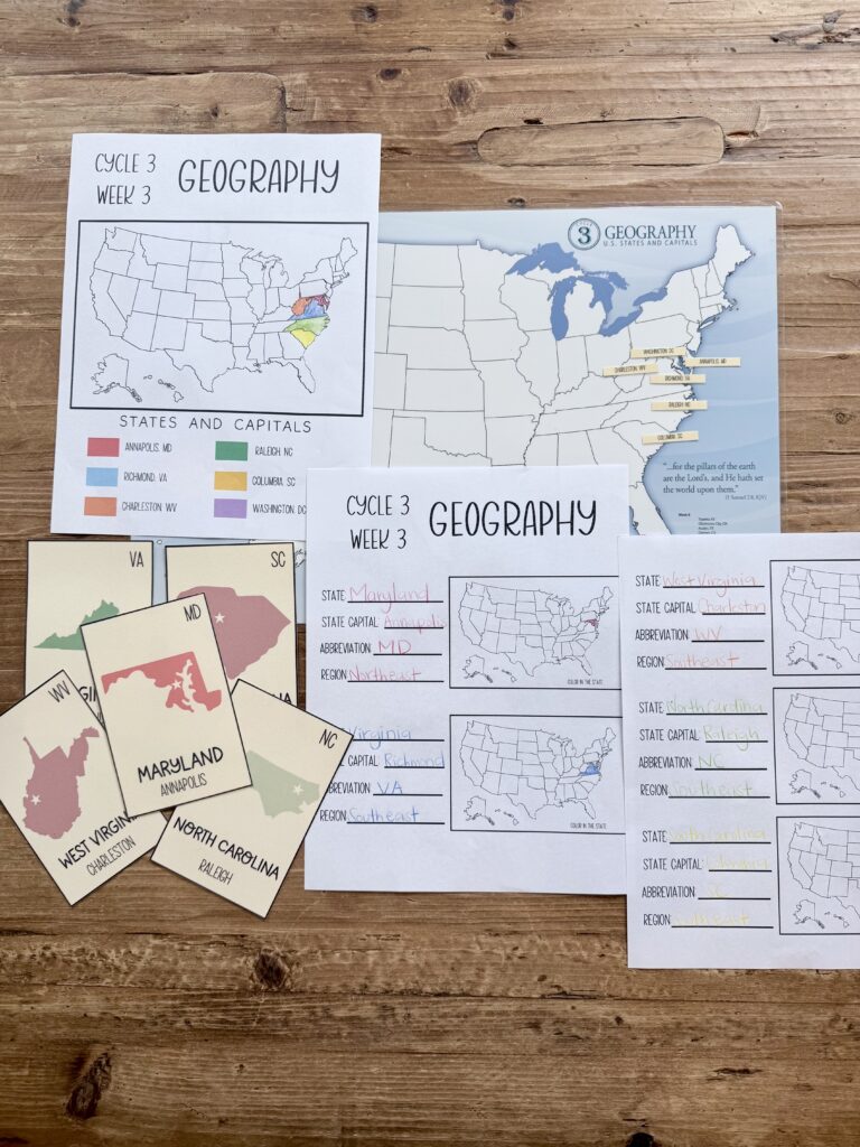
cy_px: 574
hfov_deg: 56.8
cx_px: 430
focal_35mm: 24
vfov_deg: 71.6
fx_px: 795
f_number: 1.78
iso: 80
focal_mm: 6.76
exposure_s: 1/385
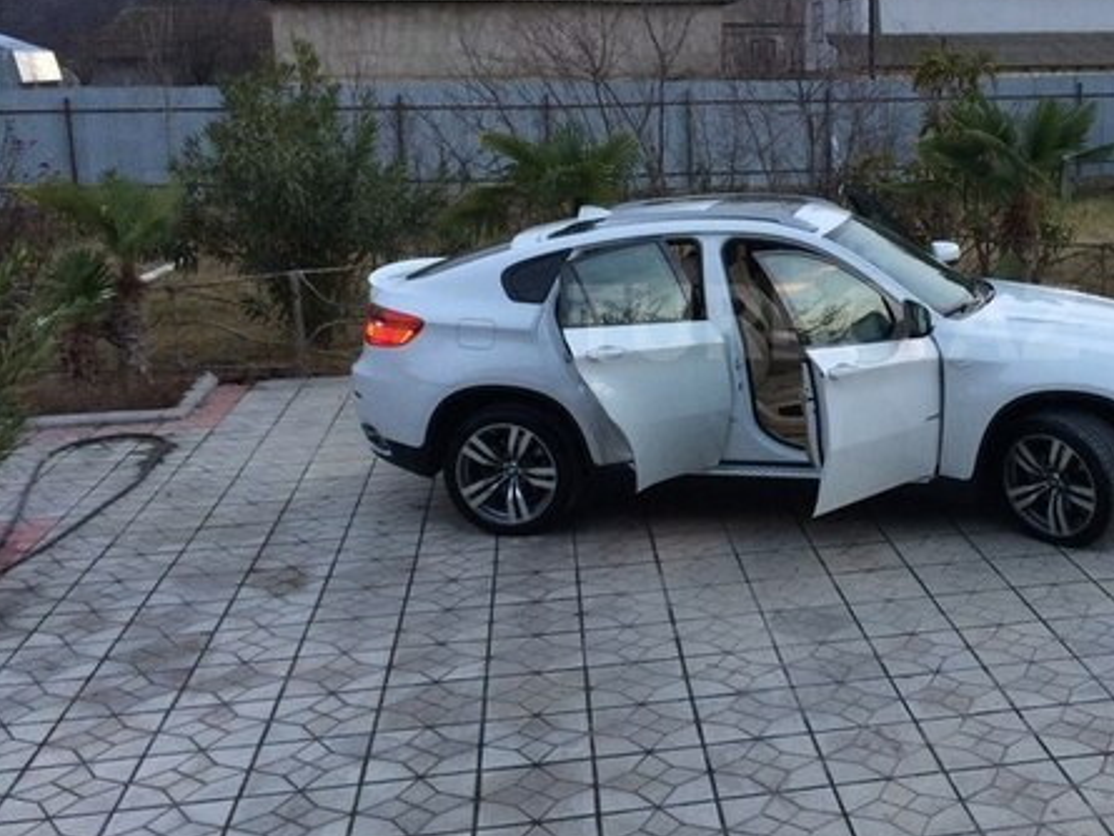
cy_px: 322
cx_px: 824
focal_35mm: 43
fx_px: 1384
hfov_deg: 42.6
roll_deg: +1.2
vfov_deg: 33.5
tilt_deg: -11.8
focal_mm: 4.15
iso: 64
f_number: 2.2
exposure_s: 1/33
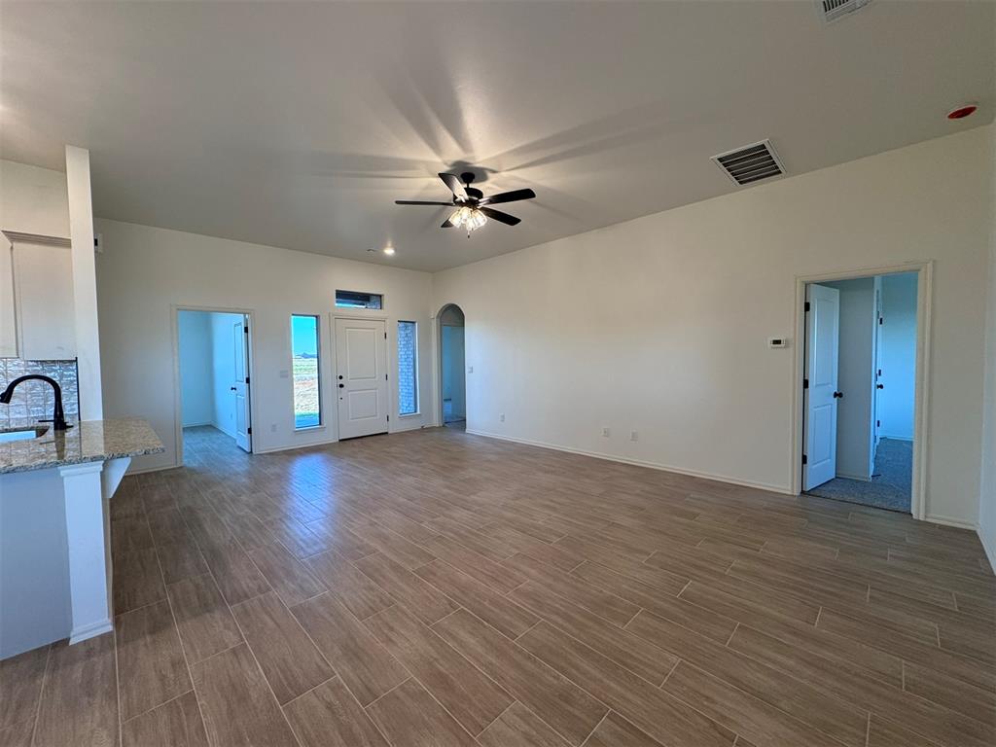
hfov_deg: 102.1
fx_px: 403
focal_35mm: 14
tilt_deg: -1.7
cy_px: 374
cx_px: 498
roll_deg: +0.6
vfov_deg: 85.7
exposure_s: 1/120
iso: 160
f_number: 2.2
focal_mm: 2.22
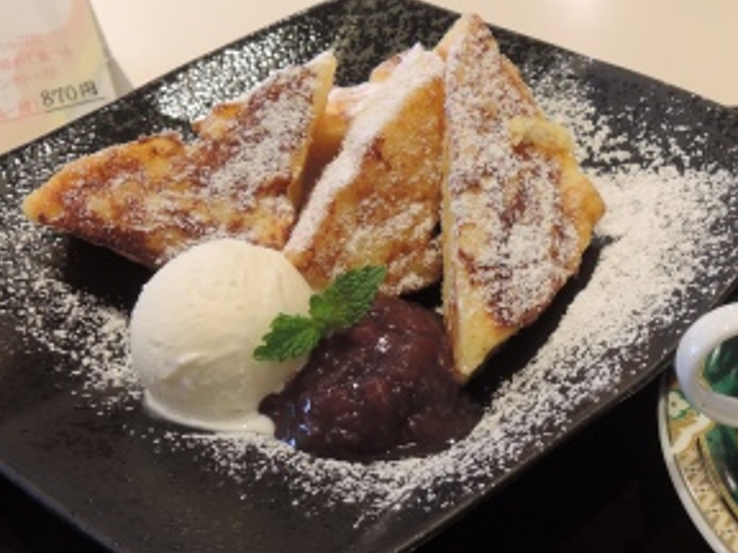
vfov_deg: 35.9
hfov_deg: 46.3
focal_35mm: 40
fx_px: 853
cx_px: 474
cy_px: 317
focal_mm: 5.1
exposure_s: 1/30
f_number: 2.8
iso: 200
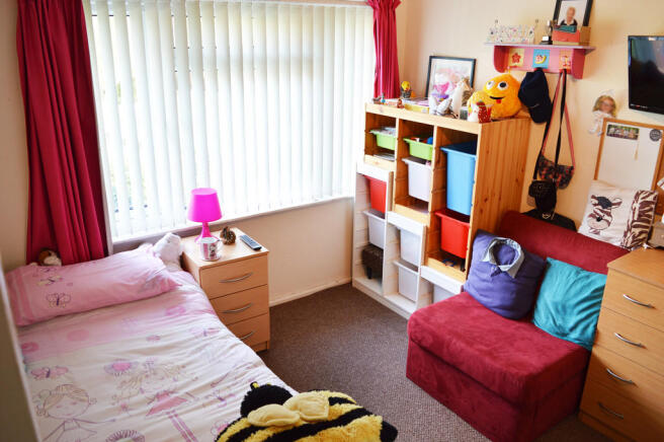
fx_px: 497
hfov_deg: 67.4
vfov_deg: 47.8
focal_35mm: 27
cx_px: 332
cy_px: 221
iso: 100
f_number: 4.5
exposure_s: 1/10
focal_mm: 18
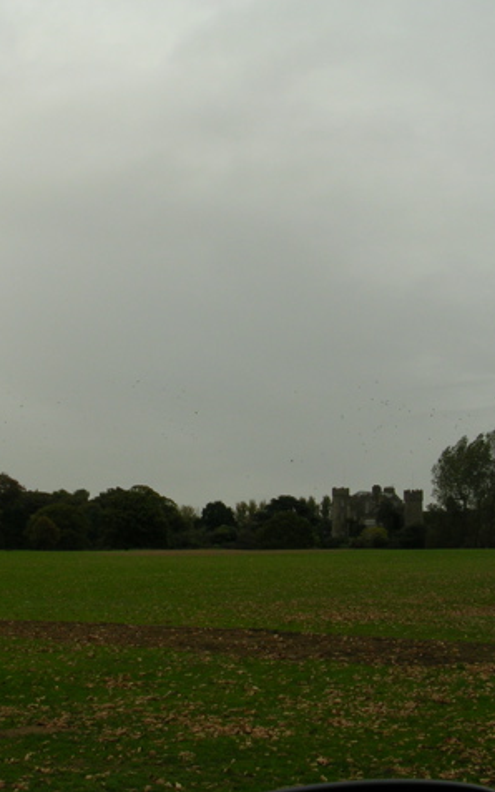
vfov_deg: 37.5
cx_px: 174
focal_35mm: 54
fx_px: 1166
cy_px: 397
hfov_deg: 23.9
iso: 50
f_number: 5.6
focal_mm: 5.8
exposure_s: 1/156
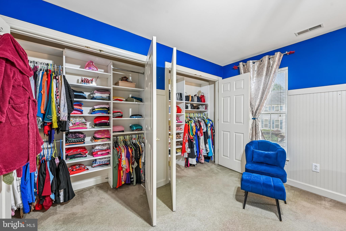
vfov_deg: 81.2
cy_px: 116
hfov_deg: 104.3
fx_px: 135
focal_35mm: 14
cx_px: 173
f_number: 8
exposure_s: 1/4
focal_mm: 14
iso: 400
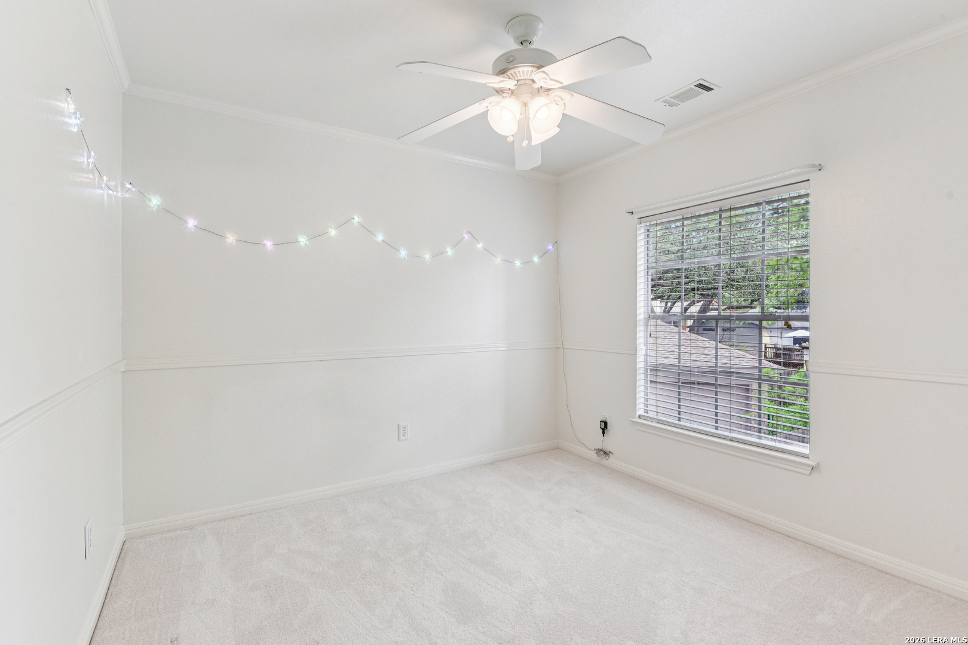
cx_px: 484
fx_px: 430
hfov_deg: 96.7
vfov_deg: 73.7
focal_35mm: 16
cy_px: 322
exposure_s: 1/15
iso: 400
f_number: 8
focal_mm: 16
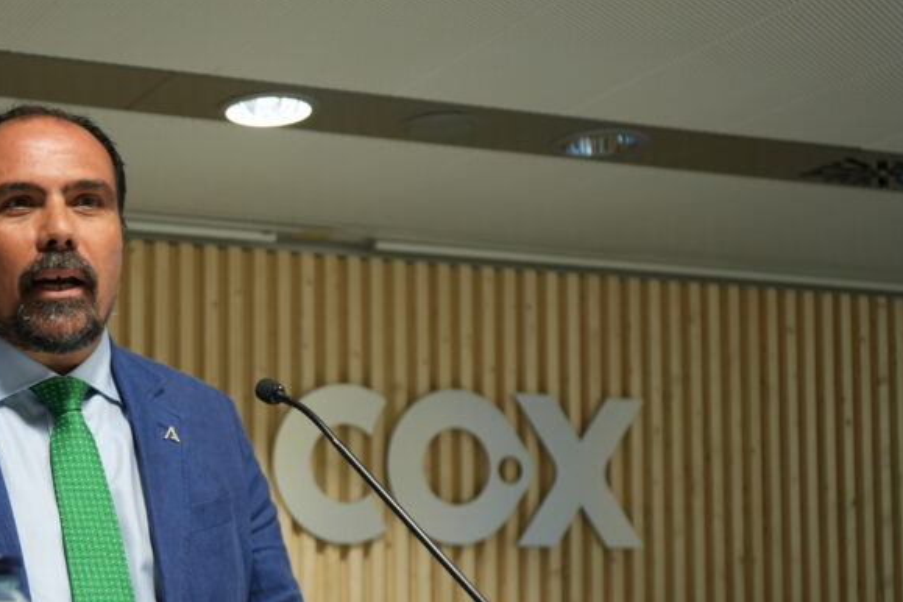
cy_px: 473
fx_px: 1731
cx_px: 117
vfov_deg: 19.5
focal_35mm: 69
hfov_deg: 28.3
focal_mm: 39
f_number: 4
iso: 800
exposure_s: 1/40
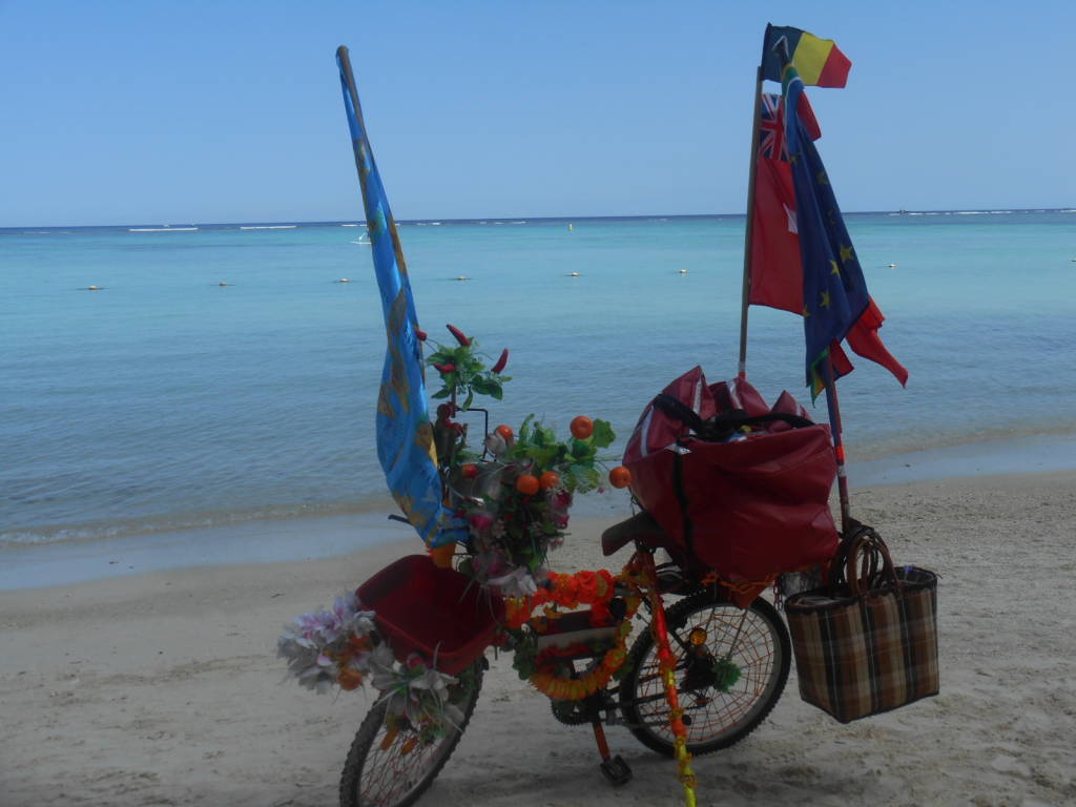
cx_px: 538
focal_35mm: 41
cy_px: 404
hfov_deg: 45.8
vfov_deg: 35.1
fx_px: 1274
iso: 80
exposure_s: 1/1250
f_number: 3.9
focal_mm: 7.2
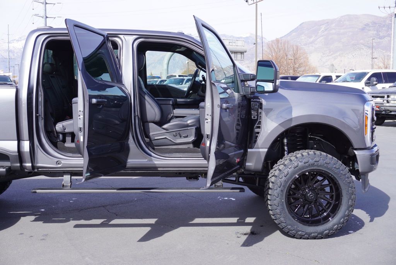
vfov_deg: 29.9
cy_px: 132
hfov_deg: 43.6
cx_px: 198
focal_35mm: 45
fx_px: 495
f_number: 8
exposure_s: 1/100
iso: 100
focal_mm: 30
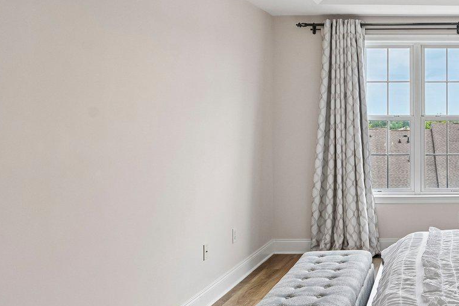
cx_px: 455
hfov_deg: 40.1
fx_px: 548
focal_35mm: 43
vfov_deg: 31.1
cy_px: 117
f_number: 8
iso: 800
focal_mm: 16
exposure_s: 1/160
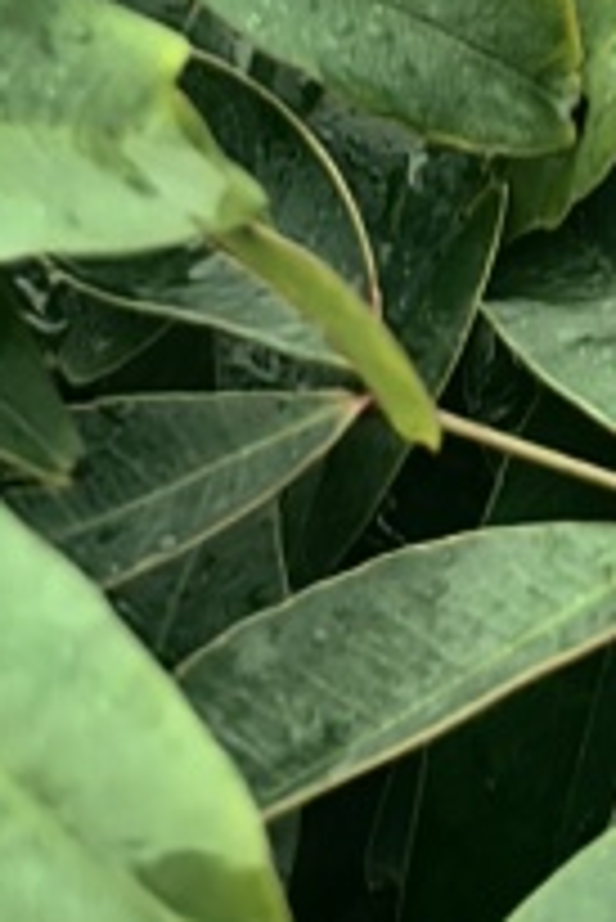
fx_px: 3741
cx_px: 1268
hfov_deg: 8.8
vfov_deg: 13.1
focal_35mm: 146
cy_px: -569
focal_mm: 5.75
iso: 64
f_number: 2
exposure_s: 1/100
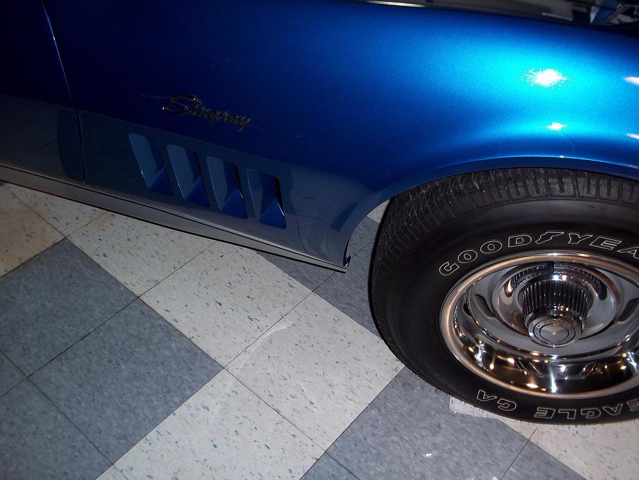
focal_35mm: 36
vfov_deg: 39.7
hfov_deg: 51.4
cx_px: 320
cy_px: 240
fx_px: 665
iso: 80
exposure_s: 1/30
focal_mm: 6.5
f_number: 3.1
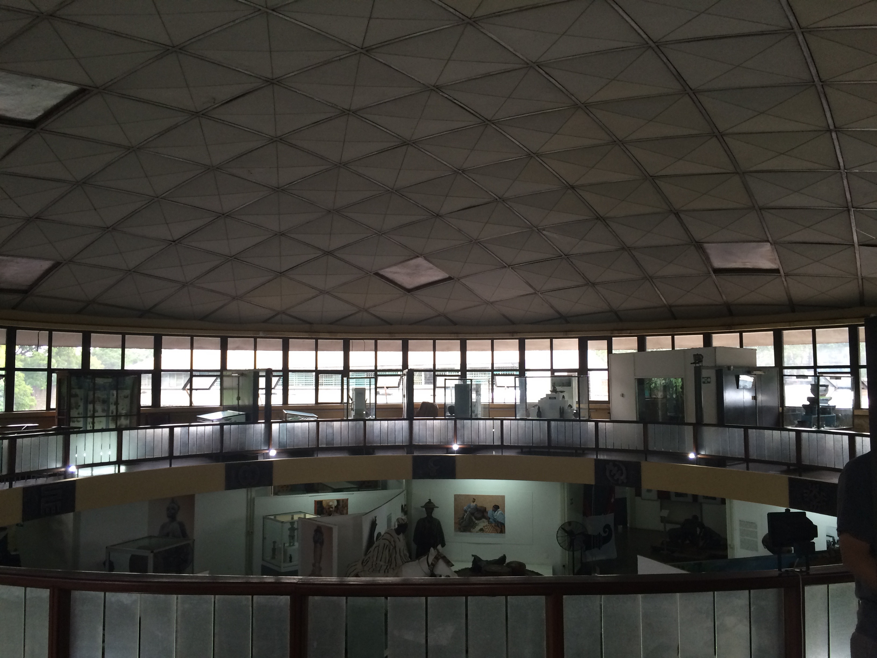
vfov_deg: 48.2
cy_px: 329
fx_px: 735
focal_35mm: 29
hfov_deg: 61.7
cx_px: 438
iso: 80
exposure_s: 1/30
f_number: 2.2
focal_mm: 4.15
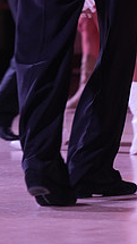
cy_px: -82
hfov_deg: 3.0
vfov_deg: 5.3
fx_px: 2608
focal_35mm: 404
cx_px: 176
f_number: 5
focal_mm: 143
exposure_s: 1/200
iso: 1600
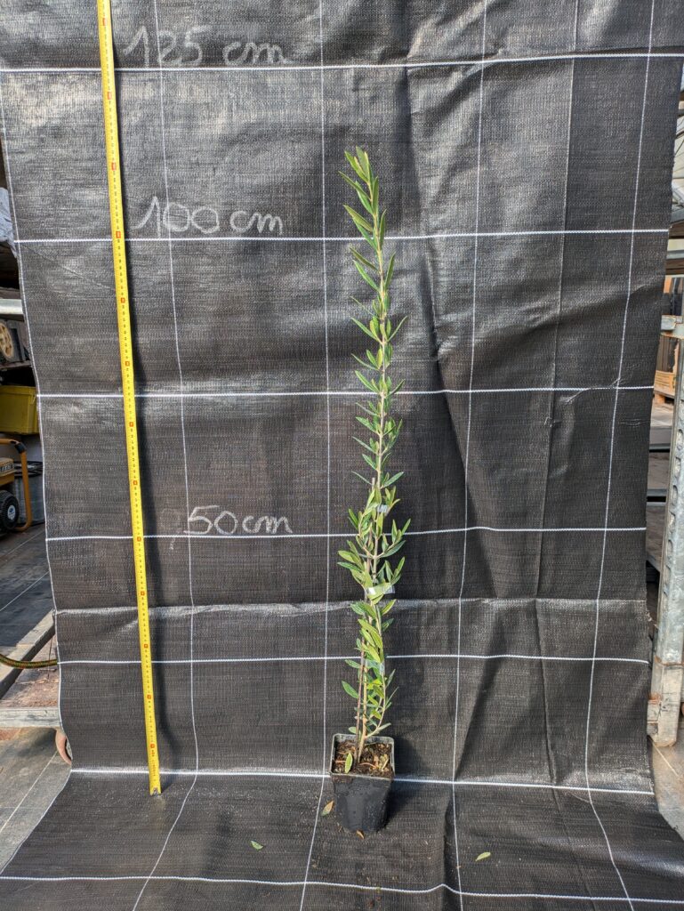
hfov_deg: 54.9
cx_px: 342
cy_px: 456
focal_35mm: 25
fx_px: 658
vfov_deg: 69.4
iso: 39
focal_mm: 5.43
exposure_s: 1/711
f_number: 1.89
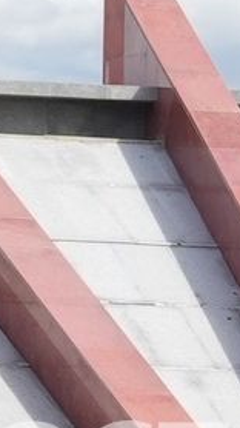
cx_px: 906
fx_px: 4851
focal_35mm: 428
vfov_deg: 5.0
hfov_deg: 2.8
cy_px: 297
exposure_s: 1/1000
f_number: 5
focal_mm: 35
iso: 320
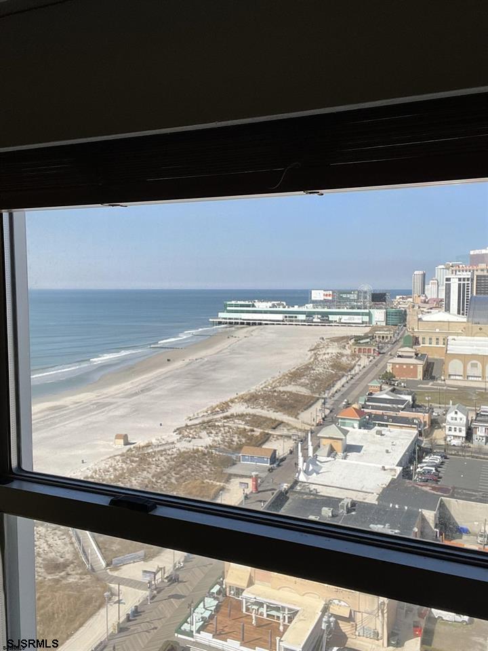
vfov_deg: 60.0
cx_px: 244
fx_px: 564
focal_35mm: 30
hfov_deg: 46.8
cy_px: 326
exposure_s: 1/1348
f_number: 2.2
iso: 25
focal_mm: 2.71
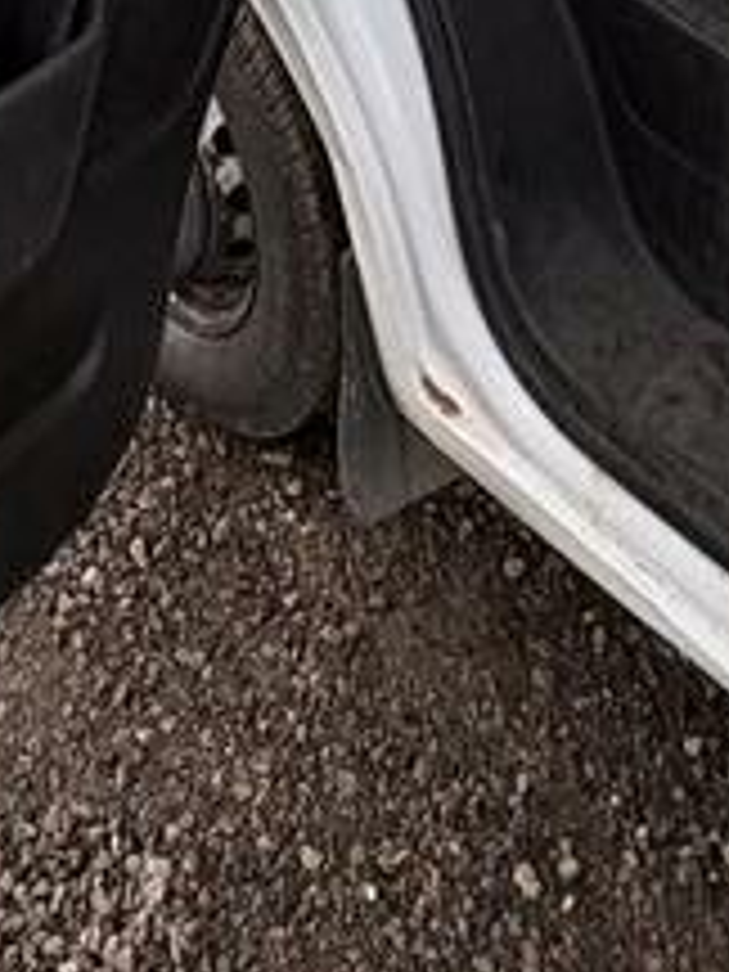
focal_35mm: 58
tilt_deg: -4.1
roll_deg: +2.9
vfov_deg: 23.0
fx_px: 1629
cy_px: -662
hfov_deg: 25.2
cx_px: 292
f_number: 2.2
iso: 40
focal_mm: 2.22
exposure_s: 1/102
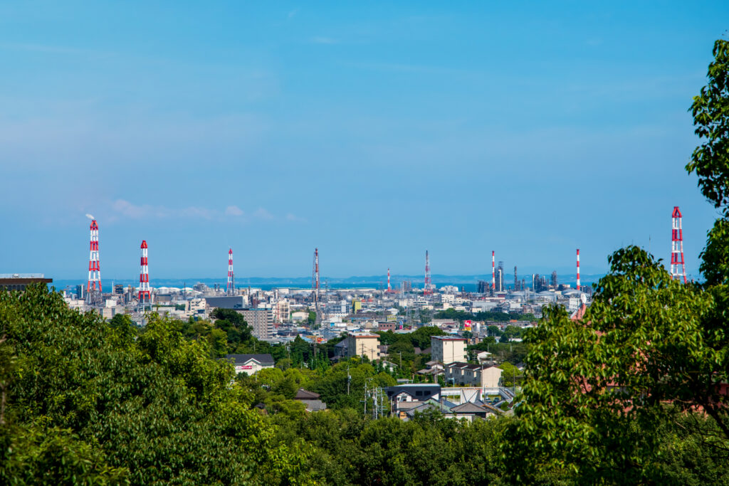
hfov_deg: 19.5
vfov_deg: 13.0
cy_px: 243
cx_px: 364
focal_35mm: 105
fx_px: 2126
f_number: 10
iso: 400
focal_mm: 105
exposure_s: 1/1000
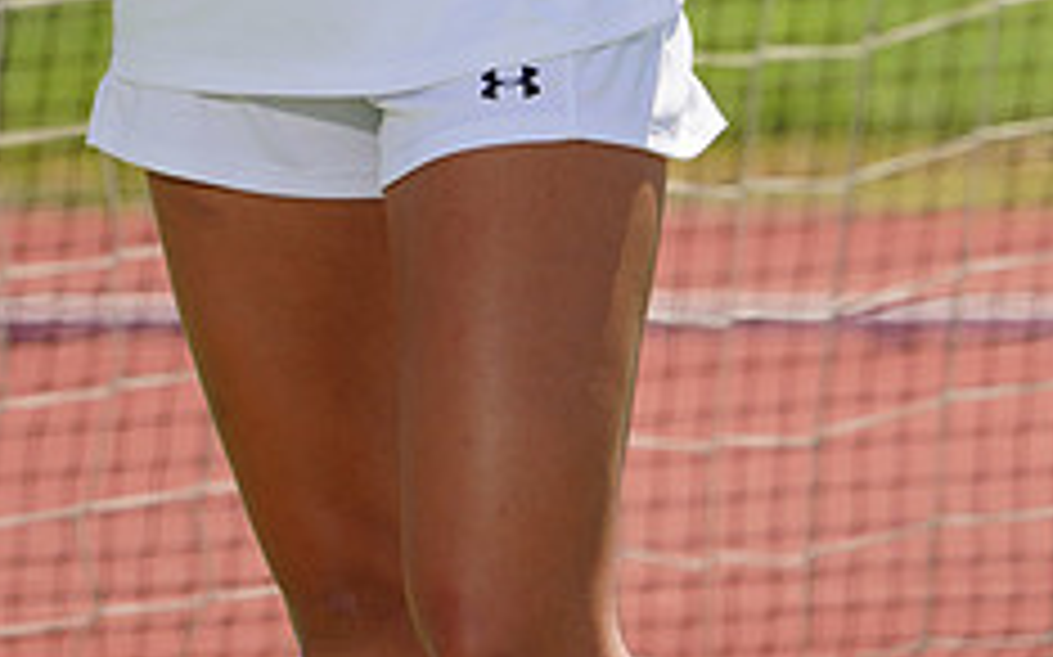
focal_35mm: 974
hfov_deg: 2.2
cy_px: -621
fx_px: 27938
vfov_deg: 1.3
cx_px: 356
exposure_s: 1/250
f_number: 13
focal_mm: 385
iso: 200
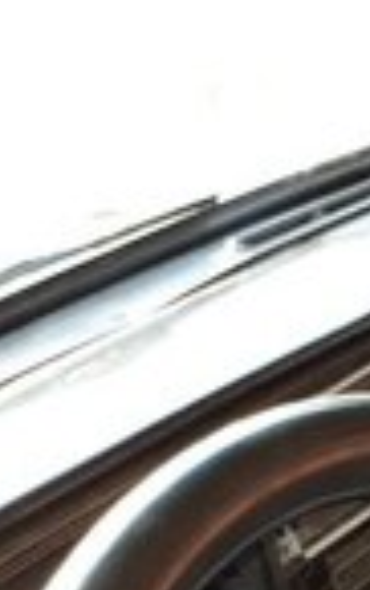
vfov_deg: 18.3
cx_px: 492
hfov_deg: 12.9
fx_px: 1576
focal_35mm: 98
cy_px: 936
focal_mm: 3.6
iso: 64
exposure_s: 1/33
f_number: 1.9
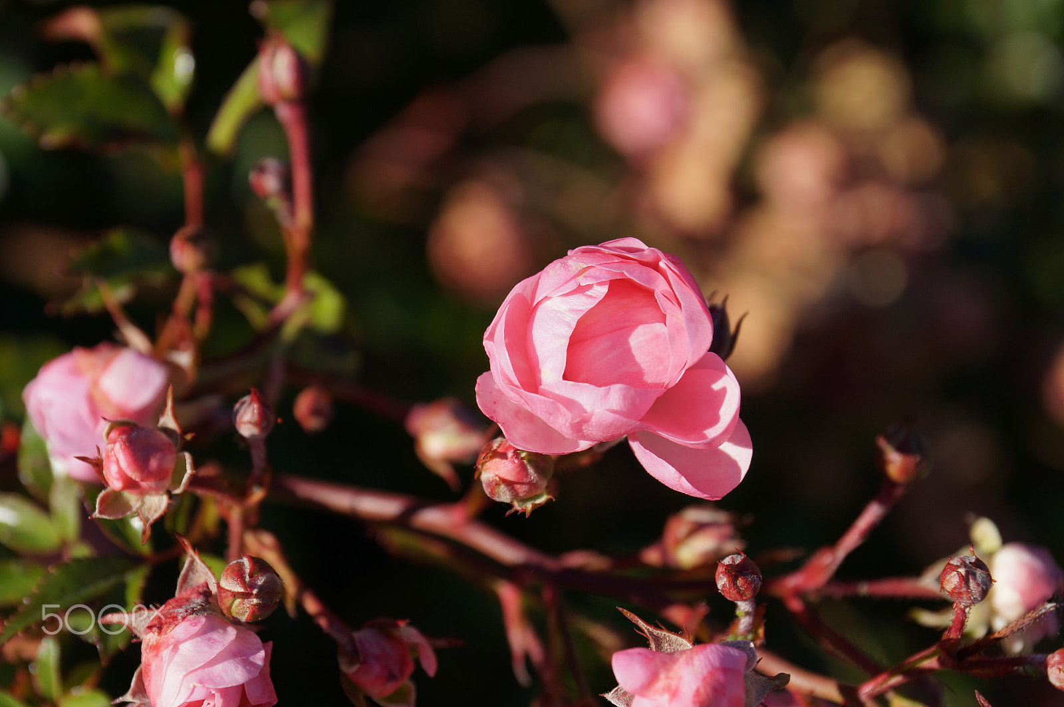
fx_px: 5978
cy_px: 354
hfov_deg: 10.2
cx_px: 532
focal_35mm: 202
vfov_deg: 6.8
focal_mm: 135
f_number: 6.3
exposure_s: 1/400
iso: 100
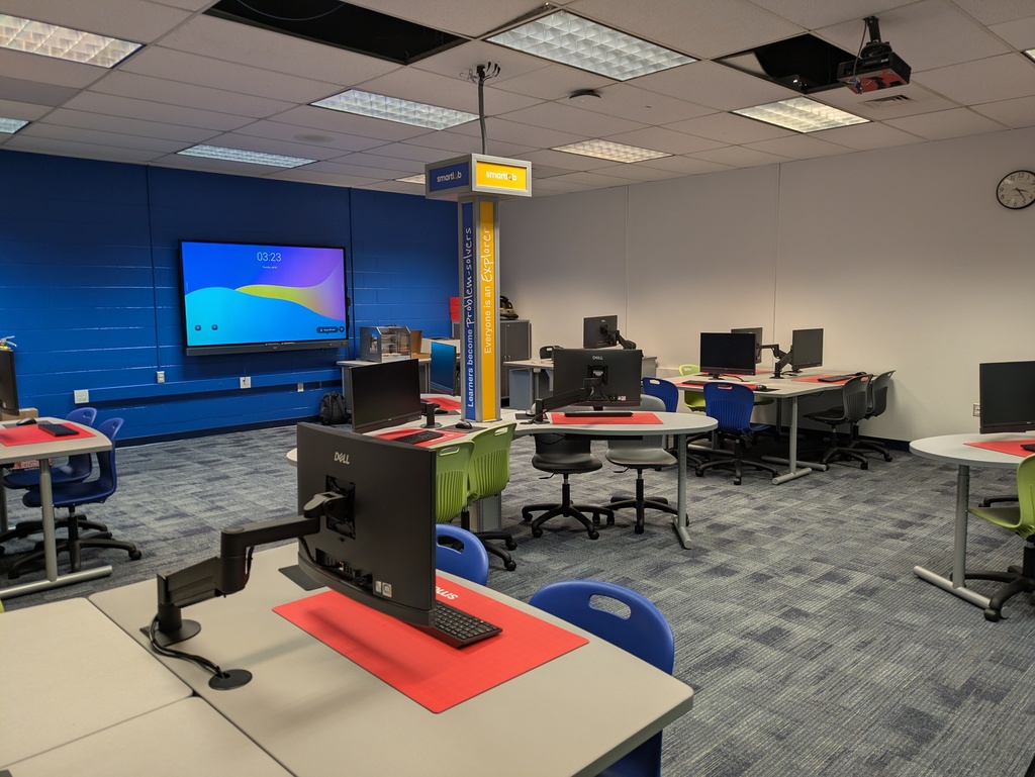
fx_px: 748
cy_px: 388
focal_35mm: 25
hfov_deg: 69.4
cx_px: 518
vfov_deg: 54.9
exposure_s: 1/40
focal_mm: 5.43
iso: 95
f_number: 1.89
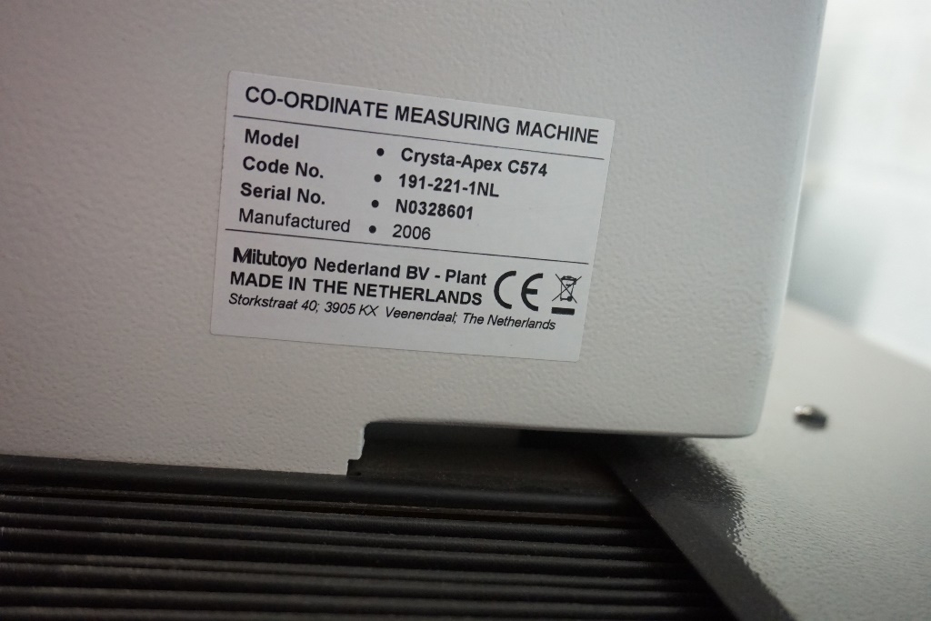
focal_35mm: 36
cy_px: 310
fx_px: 931
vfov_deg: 36.9
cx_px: 466
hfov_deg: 53.1
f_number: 4.5
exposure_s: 1/60
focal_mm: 24
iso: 2500
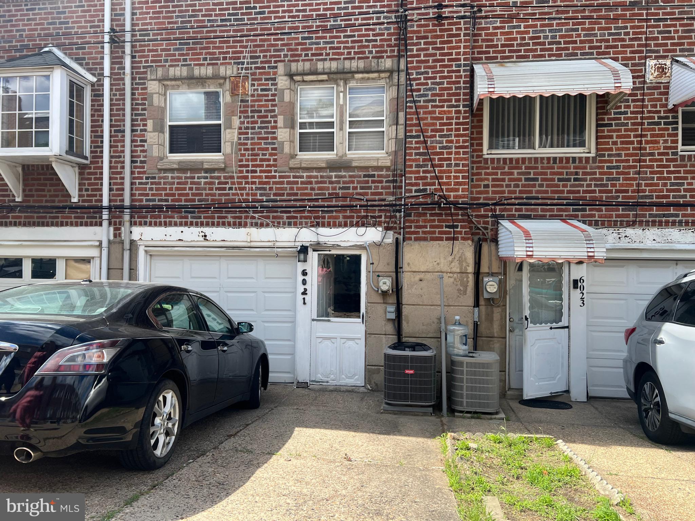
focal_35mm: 26
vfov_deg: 53.1
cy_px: 260
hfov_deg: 67.3
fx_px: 522
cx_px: 348
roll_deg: +0.2
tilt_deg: +1.6
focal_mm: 5.7
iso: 50
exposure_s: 1/1724
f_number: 1.5
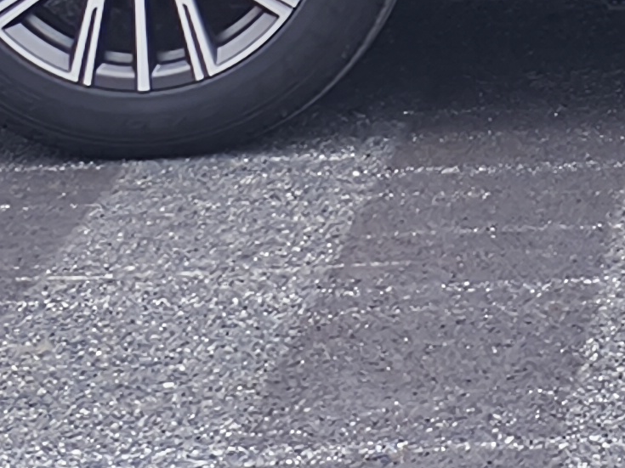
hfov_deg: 8.2
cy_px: -508
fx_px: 4224
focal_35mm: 234
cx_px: 1061
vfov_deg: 6.2
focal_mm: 5.84
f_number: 1.6
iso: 80
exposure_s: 1/1449
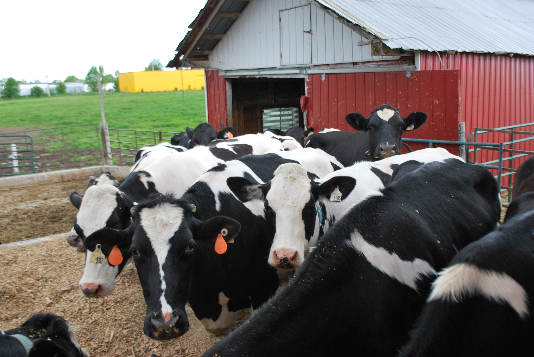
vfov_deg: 40.1
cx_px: 267
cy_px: 178
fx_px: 490
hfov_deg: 57.2
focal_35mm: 33
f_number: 5.6
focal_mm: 22
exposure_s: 1/125
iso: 200
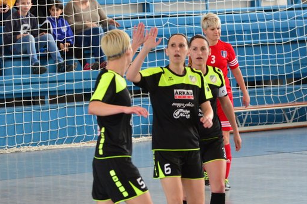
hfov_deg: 7.3
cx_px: 178
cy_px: 125
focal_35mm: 284
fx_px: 2419
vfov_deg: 4.8
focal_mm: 122
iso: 2500
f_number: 4.8
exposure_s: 1/400
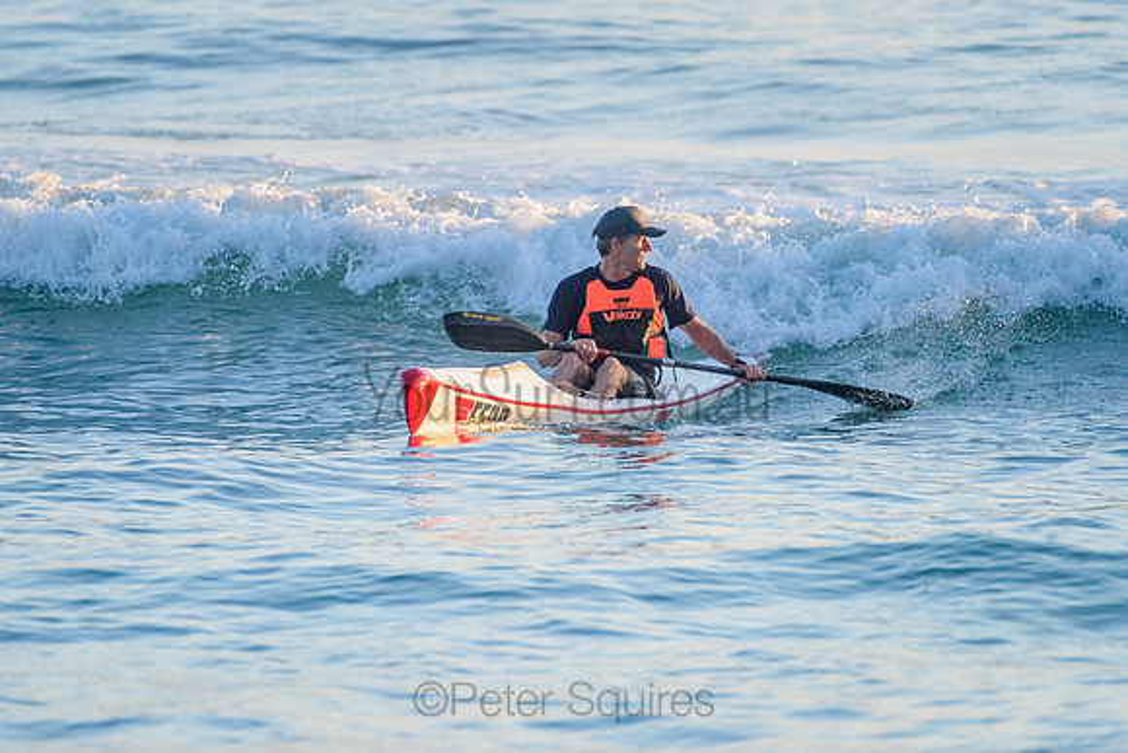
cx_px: 611
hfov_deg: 3.4
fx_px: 19194
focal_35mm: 612
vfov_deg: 2.2
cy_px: 297
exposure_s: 1/2000
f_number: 5.6
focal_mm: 500
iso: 900
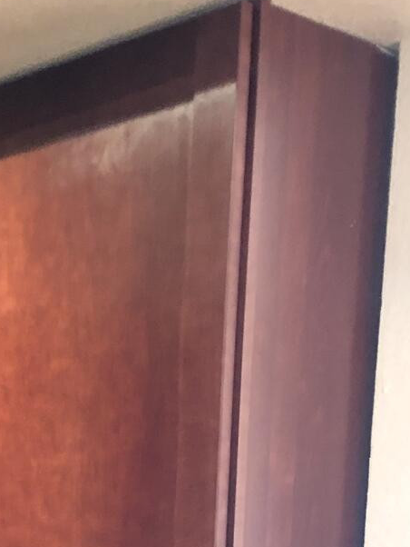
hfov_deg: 14.6
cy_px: 866
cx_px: -239
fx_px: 1468
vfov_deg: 18.3
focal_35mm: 93
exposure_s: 1/12
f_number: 1.8
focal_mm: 3.99
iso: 100
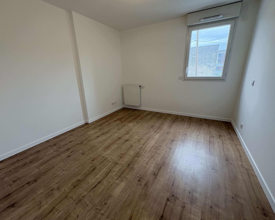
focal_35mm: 15
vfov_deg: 84.0
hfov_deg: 96.8
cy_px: 109
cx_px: 135
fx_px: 122
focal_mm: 2.22
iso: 160
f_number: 2.2
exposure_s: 1/100
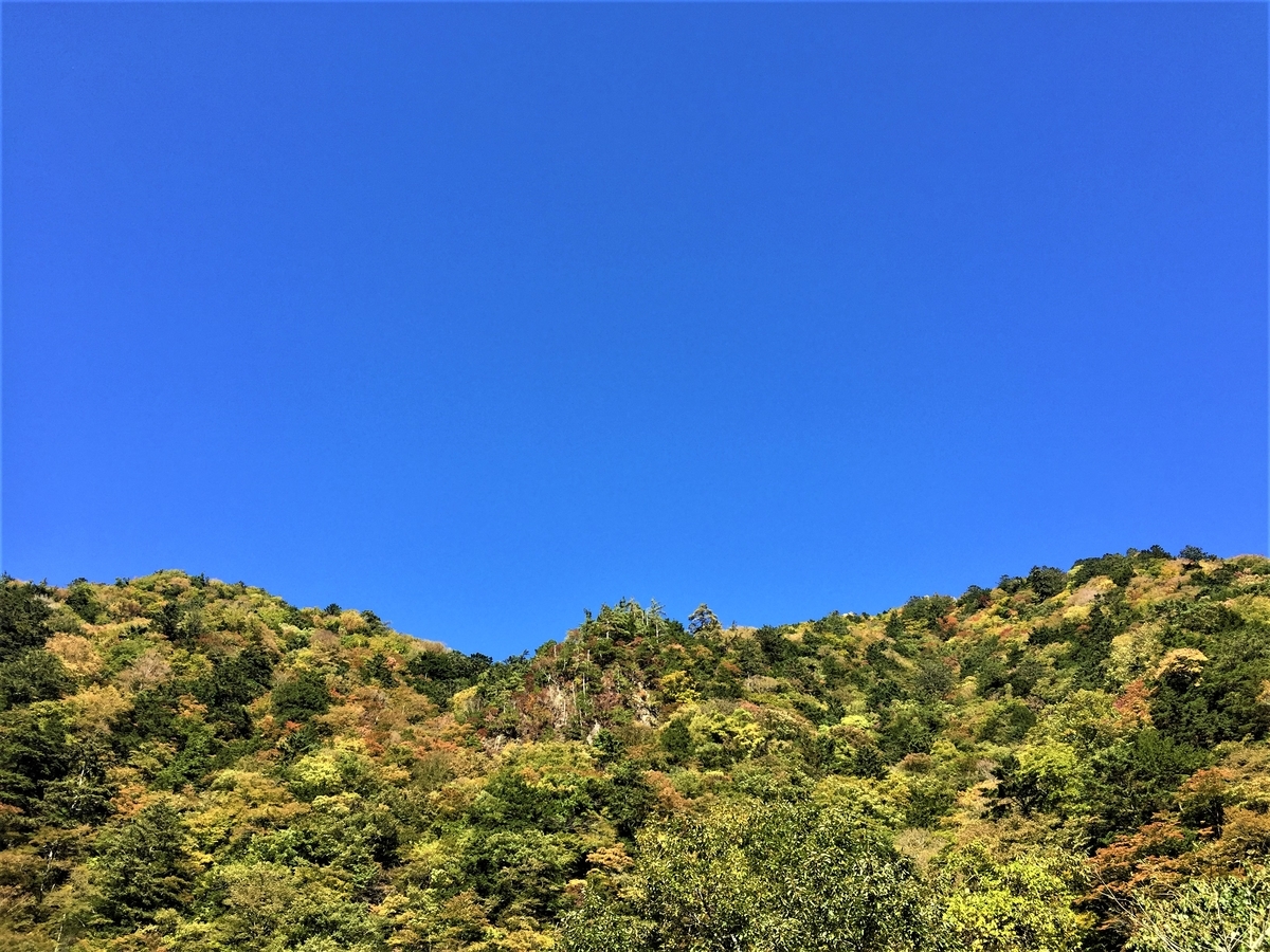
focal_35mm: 29
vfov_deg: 48.2
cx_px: 635
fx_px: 1064
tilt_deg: +46.0
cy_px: 476
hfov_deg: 61.7
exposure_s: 1/648
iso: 32
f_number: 2.2
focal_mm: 4.15
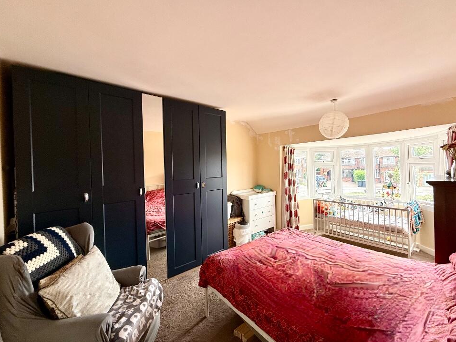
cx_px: 238
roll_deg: +1.2
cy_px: 166
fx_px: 198
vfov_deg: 81.7
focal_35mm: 15
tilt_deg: +1.4
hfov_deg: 98.1
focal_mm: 2.22
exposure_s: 1/99
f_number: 2.2
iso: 100
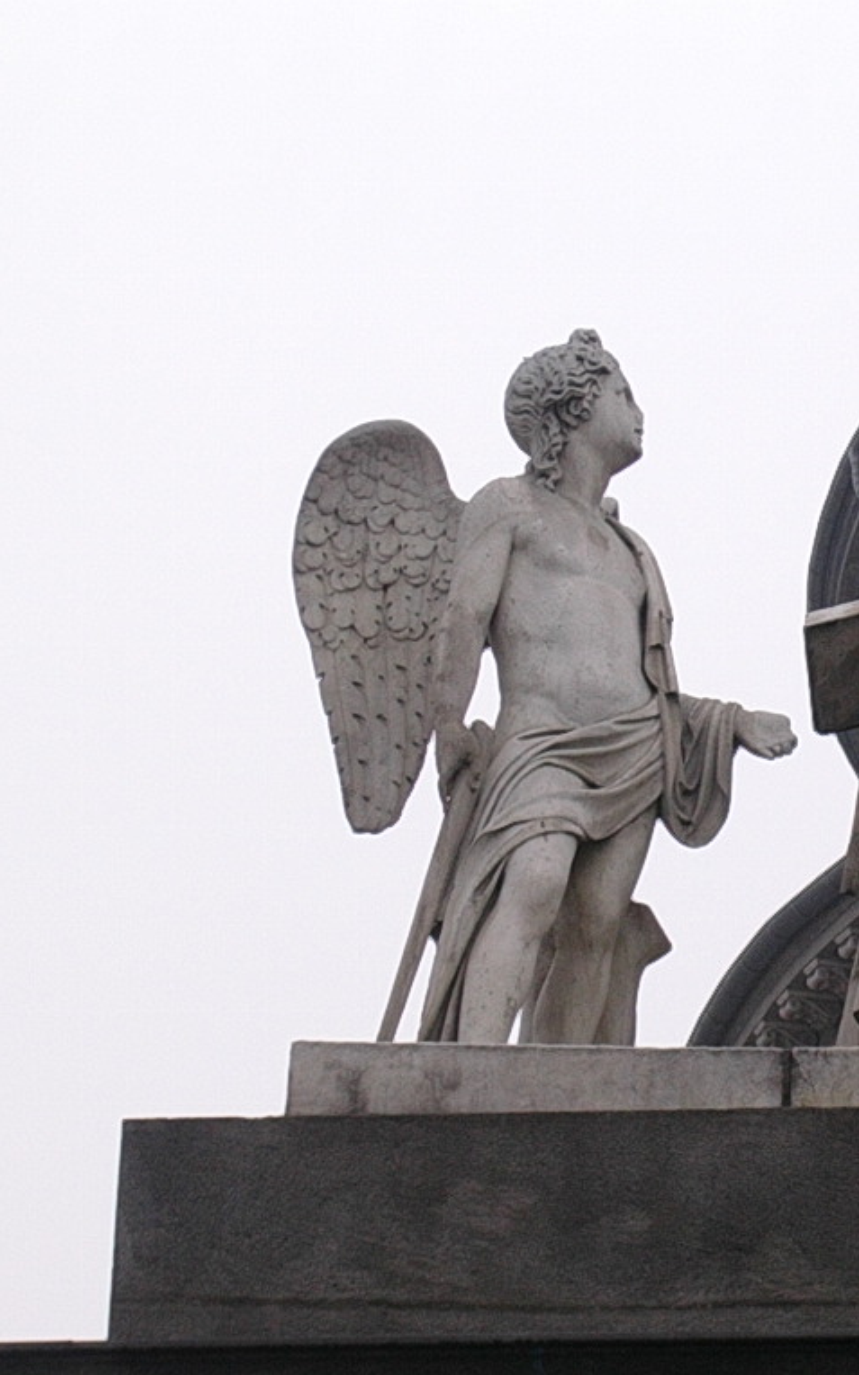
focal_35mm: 158
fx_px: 5917
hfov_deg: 8.3
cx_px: 861
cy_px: 685
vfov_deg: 13.2
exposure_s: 1/242
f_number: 4.8
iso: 70
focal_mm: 16.8
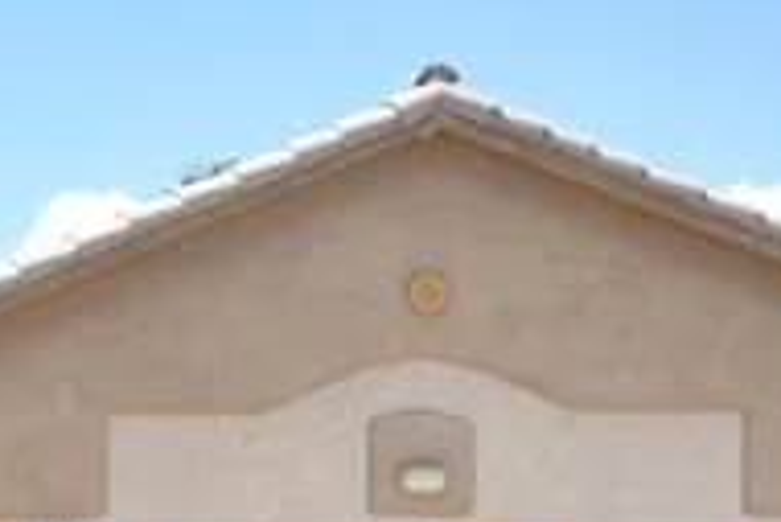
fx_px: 1759
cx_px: -411
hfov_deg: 21.0
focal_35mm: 81
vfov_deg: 15.8
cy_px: 736
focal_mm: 10
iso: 400
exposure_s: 1/250
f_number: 7.1
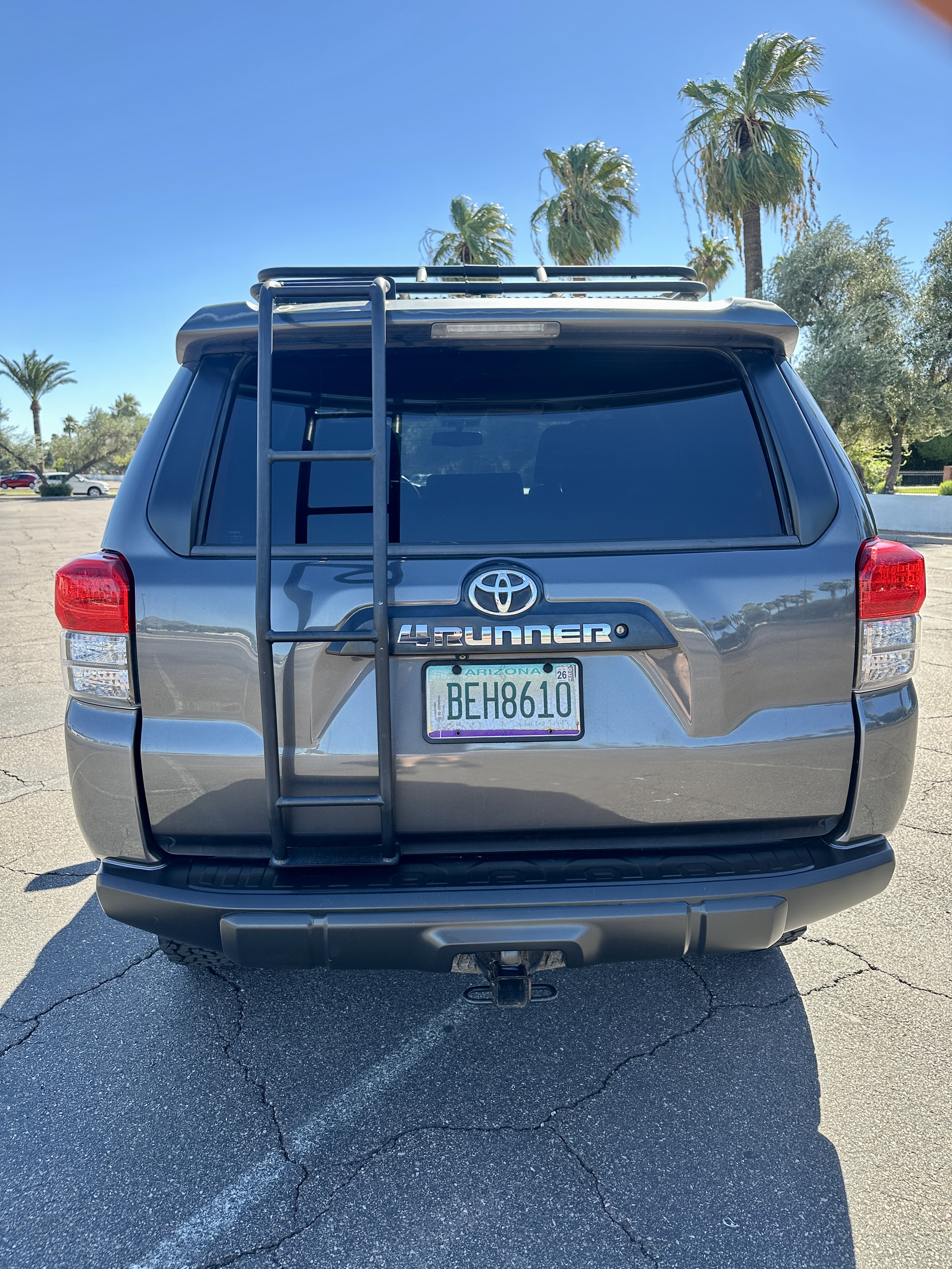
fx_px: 880
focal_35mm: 24
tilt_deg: -10.6
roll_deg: +0.7
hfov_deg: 56.8
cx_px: 476
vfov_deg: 71.6
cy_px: 634
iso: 80
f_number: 1.78
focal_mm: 6.86
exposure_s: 1/857
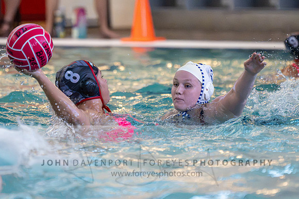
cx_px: 159
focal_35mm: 447
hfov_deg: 4.6
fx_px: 3715
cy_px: 68
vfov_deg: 3.1
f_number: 4
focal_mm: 280
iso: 25600
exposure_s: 1/1000
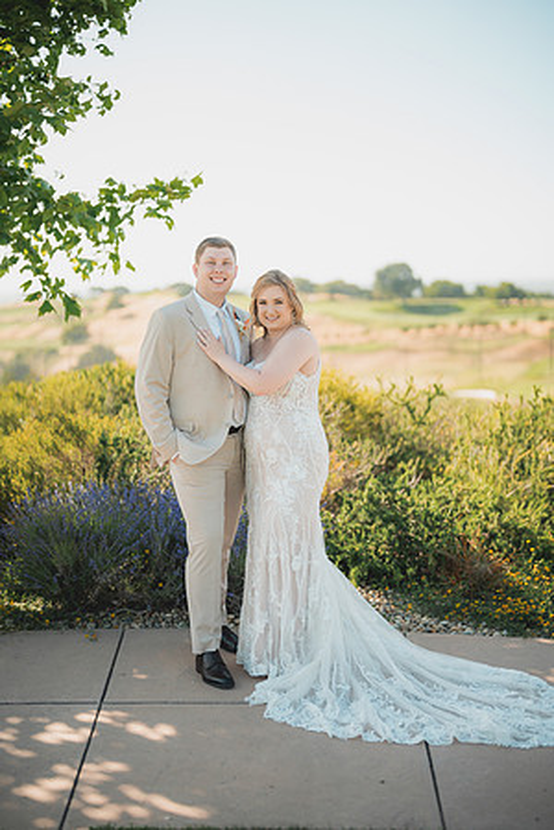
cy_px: 415
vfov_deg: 39.6
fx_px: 1154
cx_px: 277
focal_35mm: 50
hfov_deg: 27.0
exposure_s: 1/1600
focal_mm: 50
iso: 50
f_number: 1.2
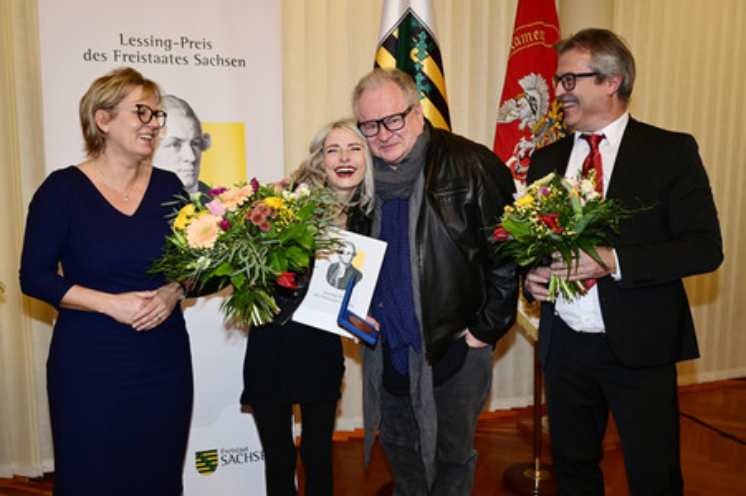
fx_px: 673
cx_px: 373
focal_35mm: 32
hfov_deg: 58.0
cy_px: 248
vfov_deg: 40.5
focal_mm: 32.5
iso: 800
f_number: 2.8
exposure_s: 1/200
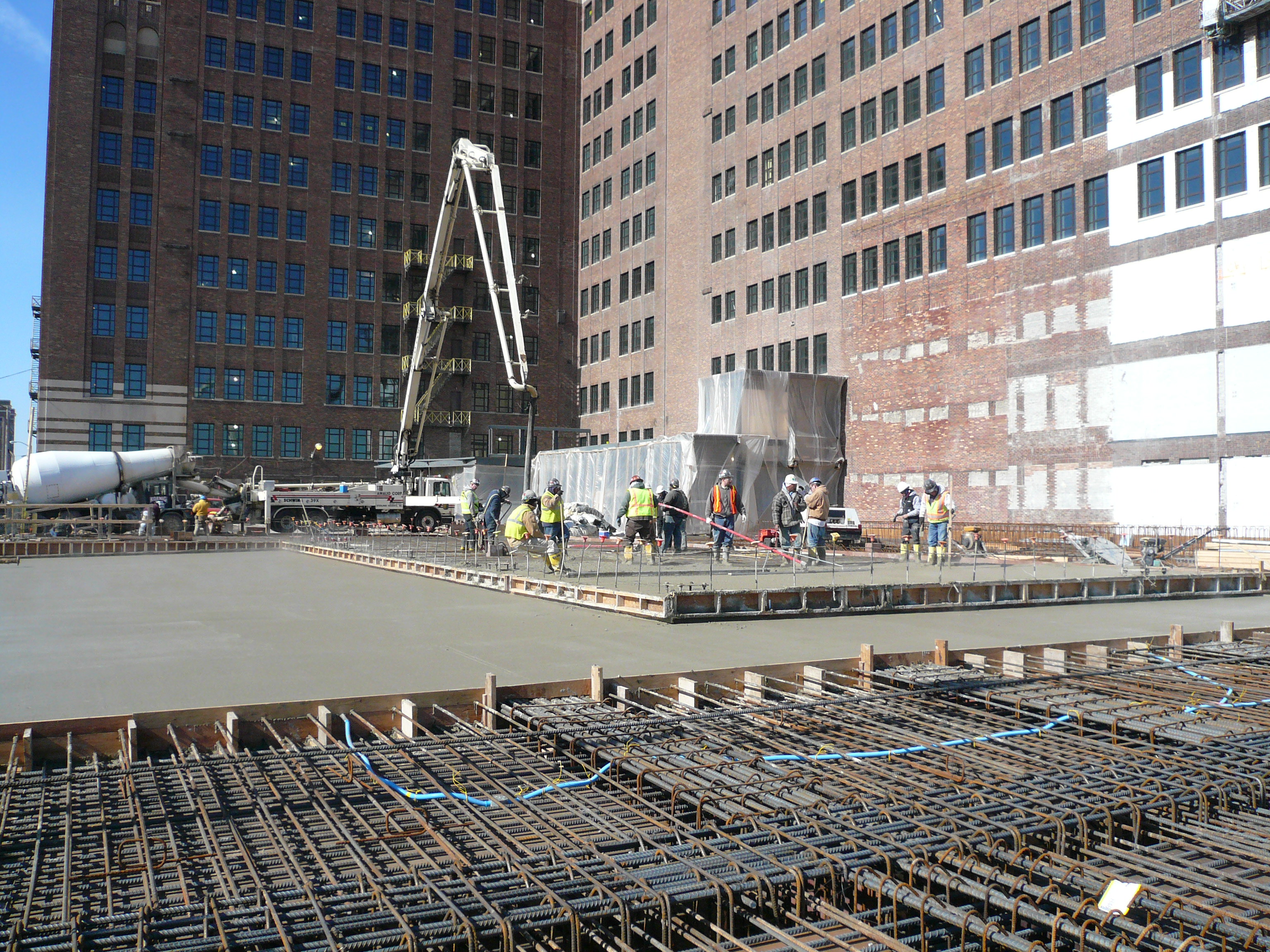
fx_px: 1101
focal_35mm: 30
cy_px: 476
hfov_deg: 60.0
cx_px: 635
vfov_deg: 46.8
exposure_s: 1/160
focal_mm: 4.9
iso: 100
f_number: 8
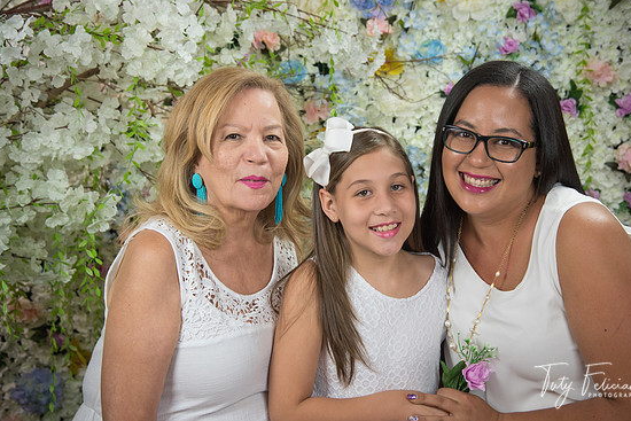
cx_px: 328
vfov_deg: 23.4
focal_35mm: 58
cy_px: 201
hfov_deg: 34.5
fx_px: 1017
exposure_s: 1/125
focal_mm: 55
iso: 1250
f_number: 5
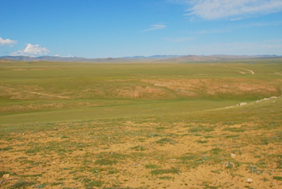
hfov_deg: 54.0
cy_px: 67
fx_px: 274
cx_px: 167
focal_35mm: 35
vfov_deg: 37.6
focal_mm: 18
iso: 400
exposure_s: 1/2500
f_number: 5.6
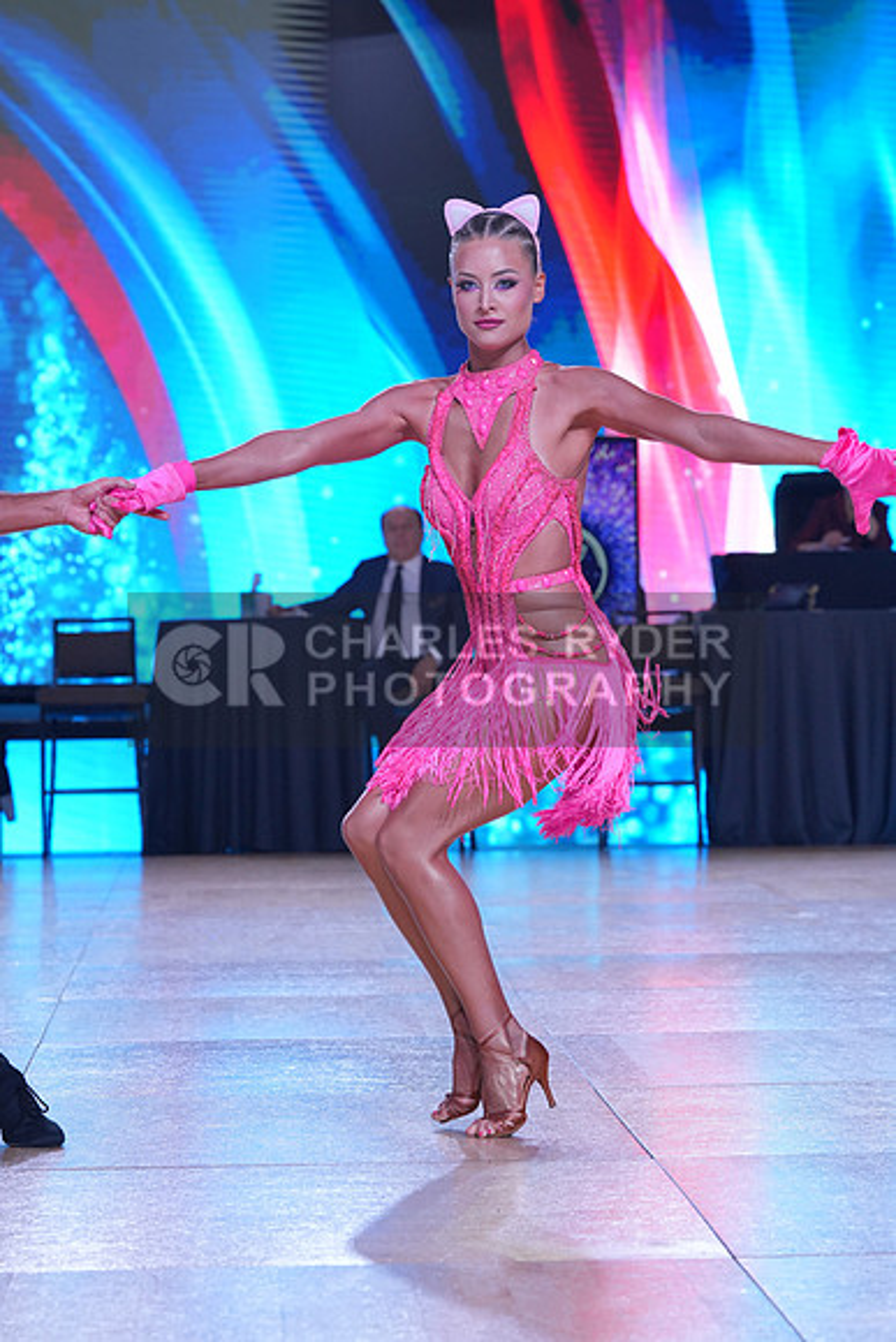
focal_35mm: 108
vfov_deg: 18.9
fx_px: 4029
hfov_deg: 12.7
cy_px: 671
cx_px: 448
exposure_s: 1/400
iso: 1250
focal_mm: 108
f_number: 5.6
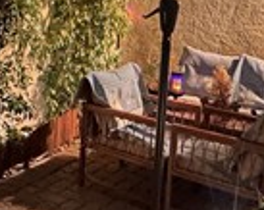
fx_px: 499
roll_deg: -4.0
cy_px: 48
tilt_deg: -8.5
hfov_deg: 28.7
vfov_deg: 23.5
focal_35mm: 64
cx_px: 35
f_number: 2.2
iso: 1600
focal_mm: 2.22
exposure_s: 1/12
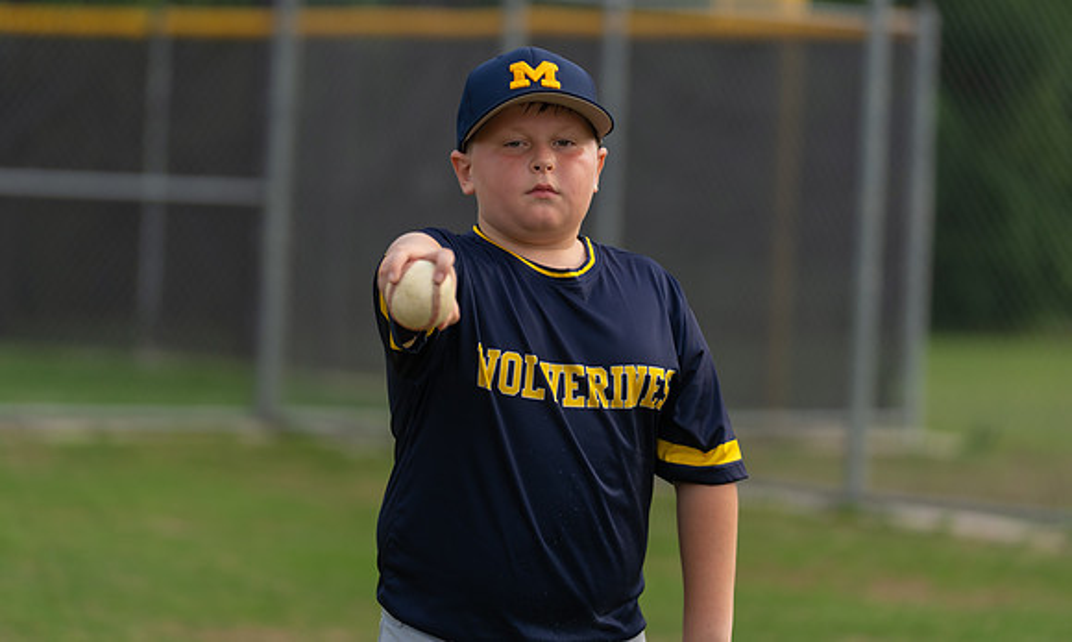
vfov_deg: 8.3
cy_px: 267
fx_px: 4400
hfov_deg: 13.9
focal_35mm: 152
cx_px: 517
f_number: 2.8
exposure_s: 1/320
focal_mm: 124
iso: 160
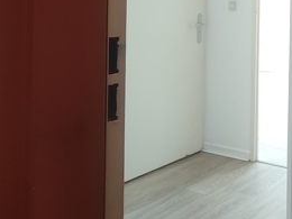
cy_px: 1
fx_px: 337
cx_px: 340
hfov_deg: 37.1
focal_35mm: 40
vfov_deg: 33.0
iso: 174
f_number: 2.2
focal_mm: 1.66
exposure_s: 1/50
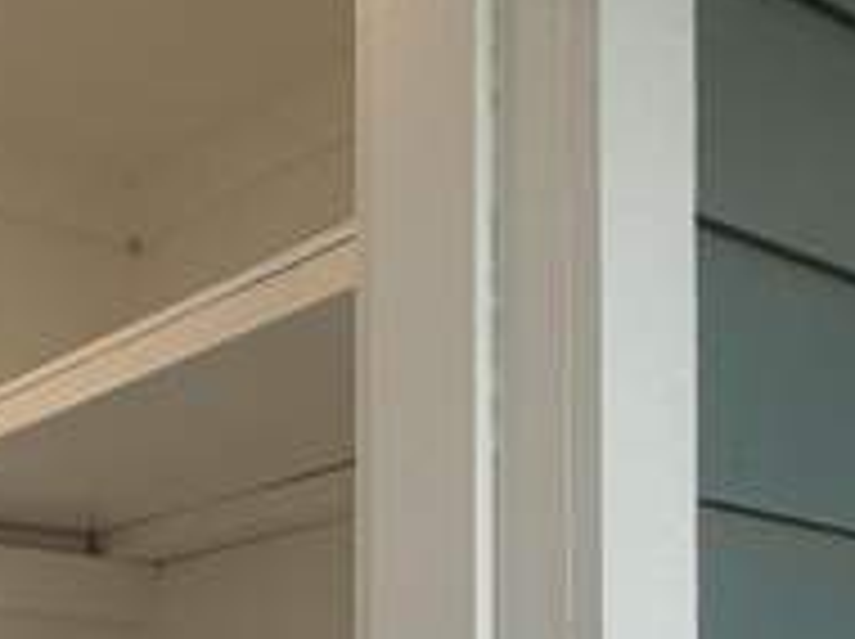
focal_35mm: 59
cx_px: -248
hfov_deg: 27.5
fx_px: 1455
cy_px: 819
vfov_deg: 22.3
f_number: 2.2
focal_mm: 2.22
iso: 32
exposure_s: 1/120
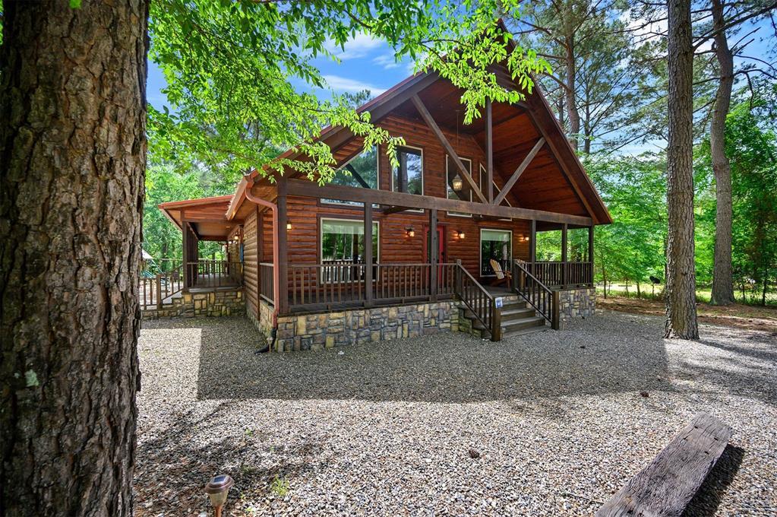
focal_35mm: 14
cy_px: 258
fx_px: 302
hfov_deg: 104.3
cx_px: 388
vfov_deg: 81.1
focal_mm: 14
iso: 640
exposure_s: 1/800
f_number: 4
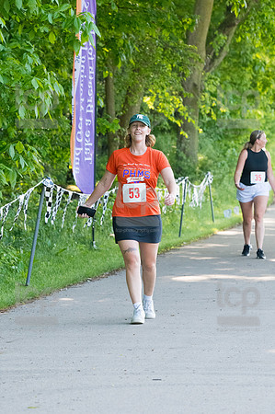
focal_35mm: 202
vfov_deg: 10.2
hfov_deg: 6.8
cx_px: 138
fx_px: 2320
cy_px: 207
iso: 3200
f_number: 5.6
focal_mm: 135
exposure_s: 1/1250
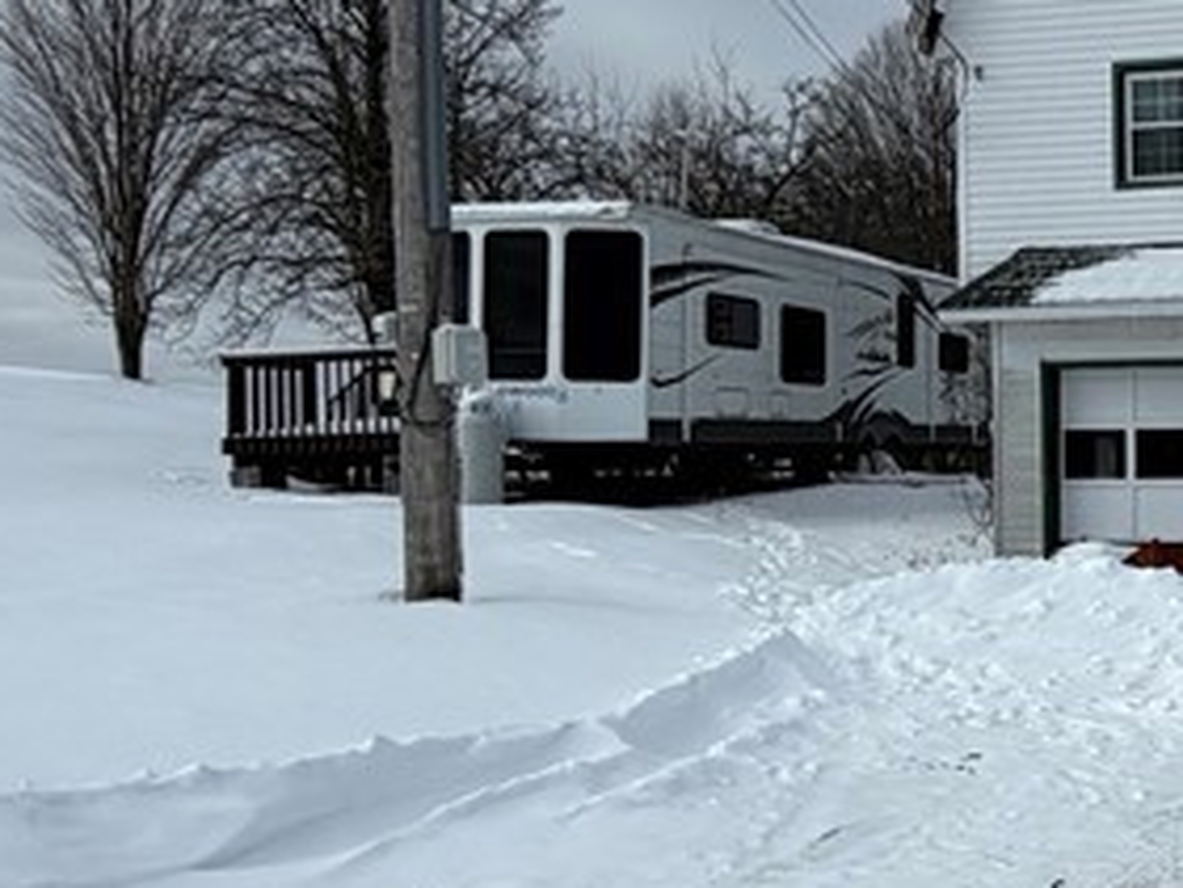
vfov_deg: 28.6
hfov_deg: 34.1
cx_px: 1187
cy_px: 438
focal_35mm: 51
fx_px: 1744
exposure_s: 1/1961
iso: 20
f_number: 2.2
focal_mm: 2.22
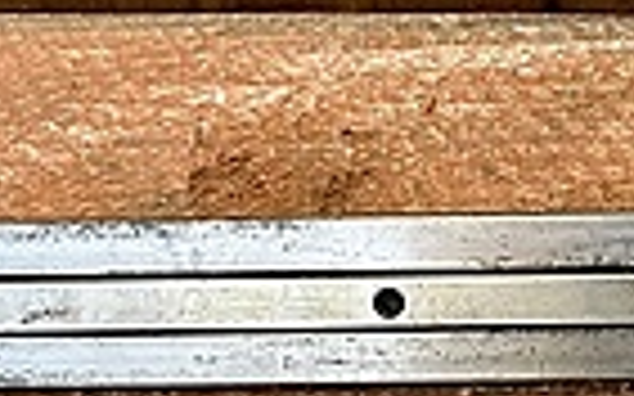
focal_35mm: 125
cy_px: 176
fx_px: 2159
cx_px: 800
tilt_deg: -36.7
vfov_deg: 10.5
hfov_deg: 15.9
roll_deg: +2.8
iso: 125
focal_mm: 5.1
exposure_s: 1/113
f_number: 1.6
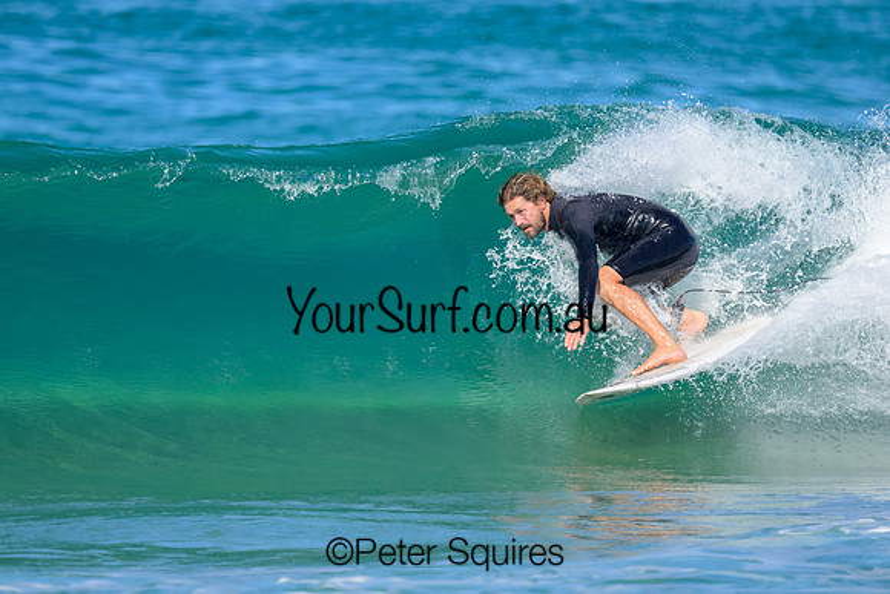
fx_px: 27219
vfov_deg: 1.2
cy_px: 232
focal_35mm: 1101
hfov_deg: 1.9
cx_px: 462
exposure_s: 1/2000
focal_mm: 800
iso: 280
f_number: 6.3
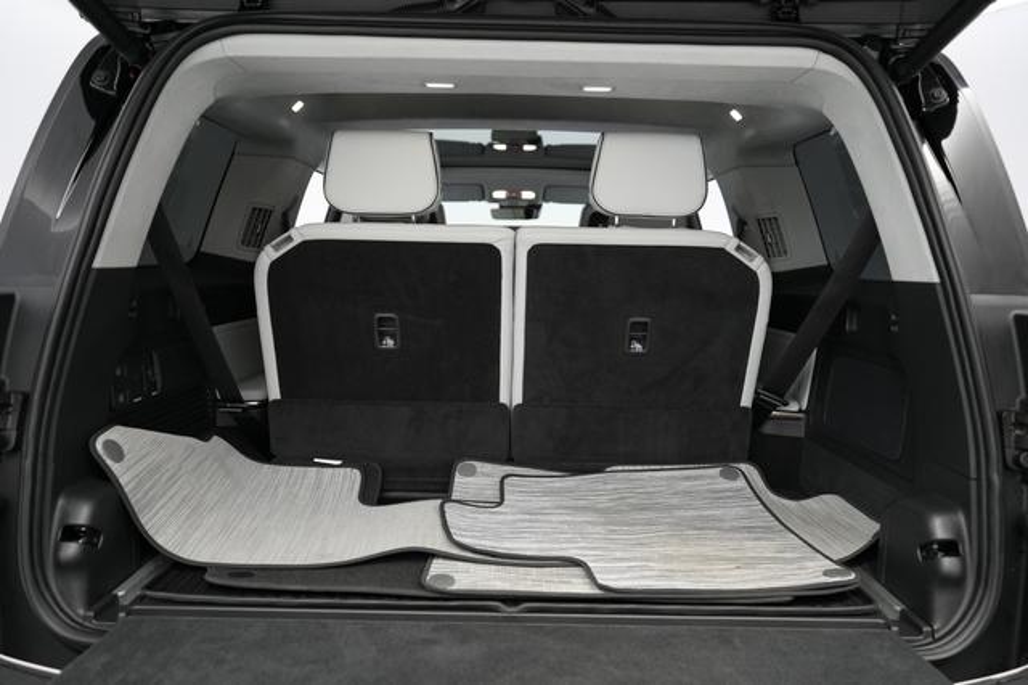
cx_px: 514
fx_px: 713
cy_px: 342
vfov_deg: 51.2
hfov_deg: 71.5
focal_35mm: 25
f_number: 2.8
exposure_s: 1/160
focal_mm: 25
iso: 3200
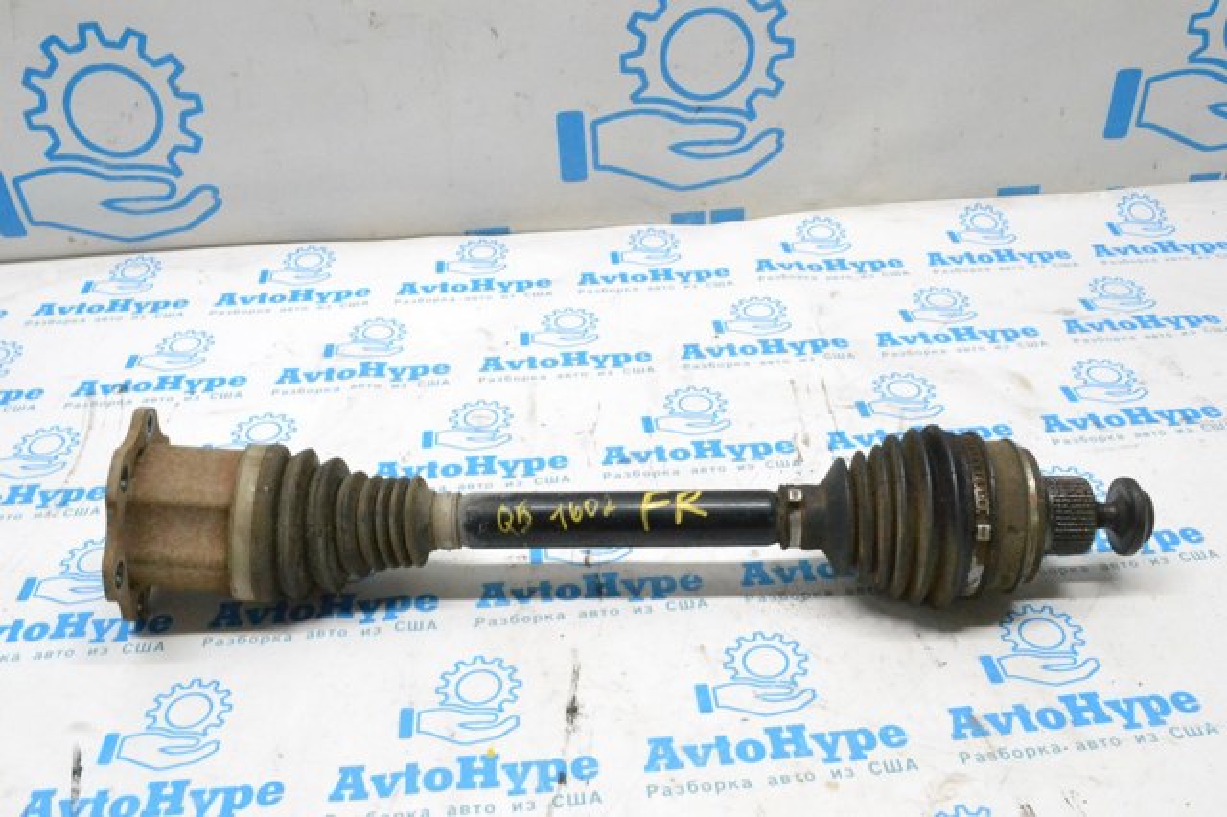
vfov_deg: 39.9
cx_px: 614
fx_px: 1124
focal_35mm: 33
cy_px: 408
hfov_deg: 57.2
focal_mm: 22
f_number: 13
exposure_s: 1/100
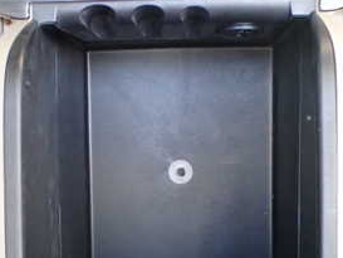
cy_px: 185
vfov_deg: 22.1
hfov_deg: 29.3
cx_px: 148
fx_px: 654
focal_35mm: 66
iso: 800
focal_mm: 5.4
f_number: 2.3
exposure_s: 1/125
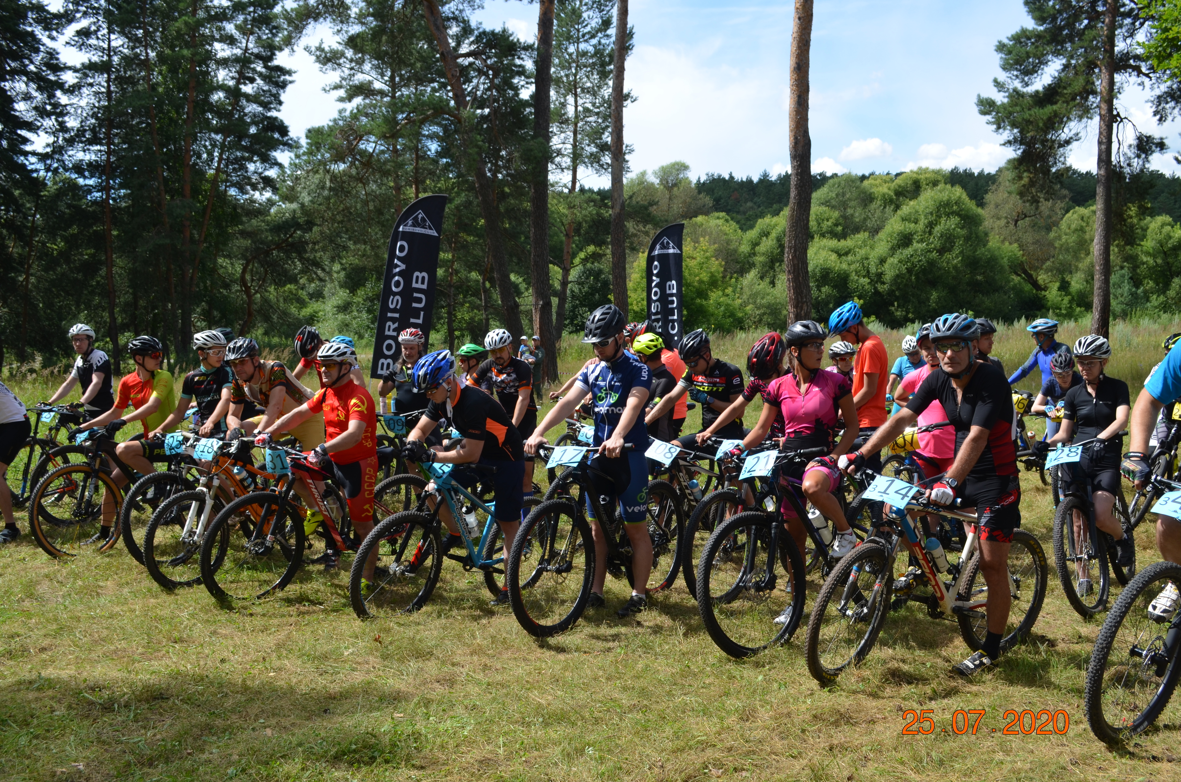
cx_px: 590
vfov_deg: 36.7
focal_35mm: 36
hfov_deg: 53.2
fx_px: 1179
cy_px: 391
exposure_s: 1/250
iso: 160
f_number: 8
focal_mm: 24
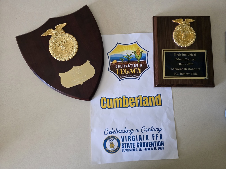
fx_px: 150
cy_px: 84
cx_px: 113
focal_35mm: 23
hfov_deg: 73.9
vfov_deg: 58.9
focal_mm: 6.3
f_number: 1.7
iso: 1000
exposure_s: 1/120
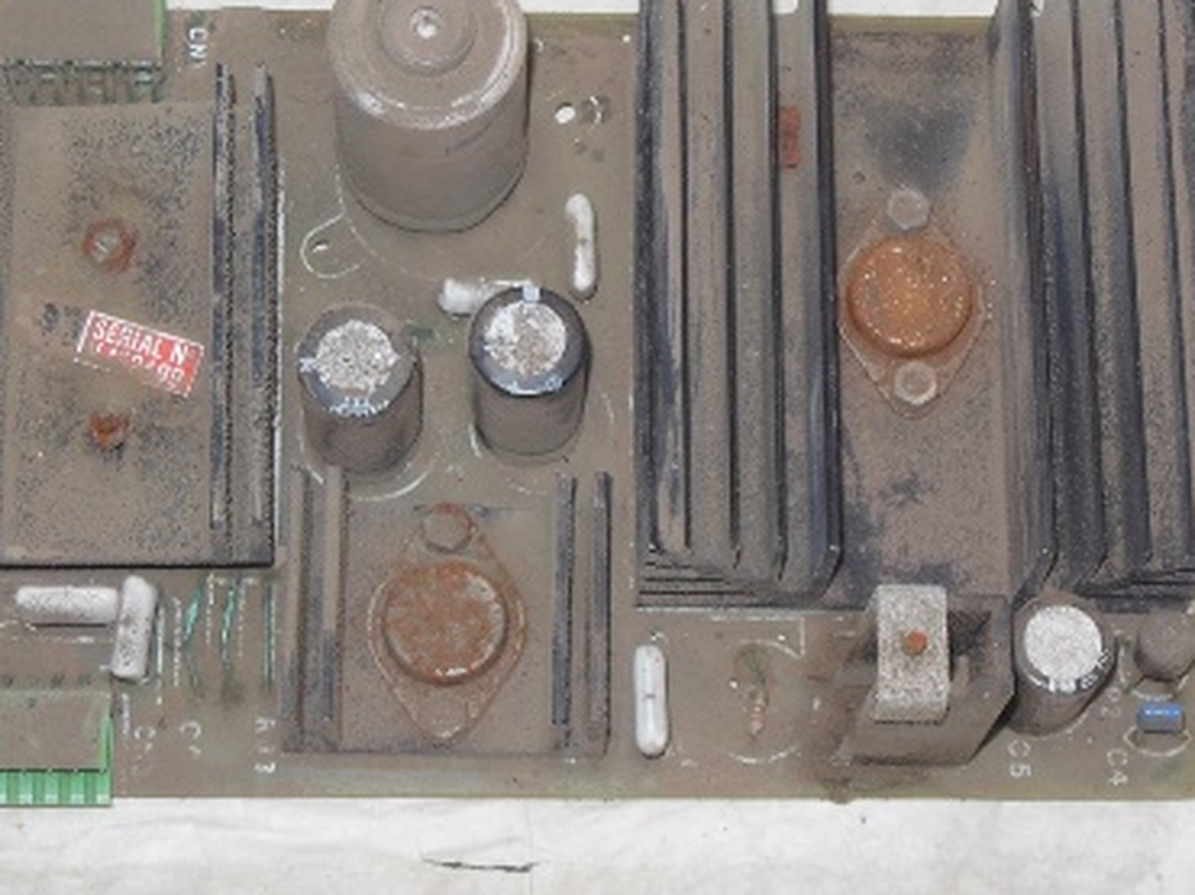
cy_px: 391
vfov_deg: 18.4
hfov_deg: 24.4
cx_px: 585
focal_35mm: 80
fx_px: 2760
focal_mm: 11.7
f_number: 4.3
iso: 200
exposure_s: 1/60
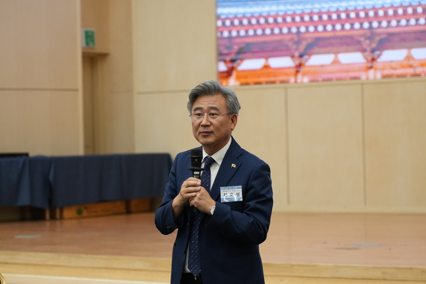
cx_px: 213
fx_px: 1313
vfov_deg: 12.3
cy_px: 142
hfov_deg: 18.4
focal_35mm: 111
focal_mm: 74
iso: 3200
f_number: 2.8
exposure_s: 1/1000
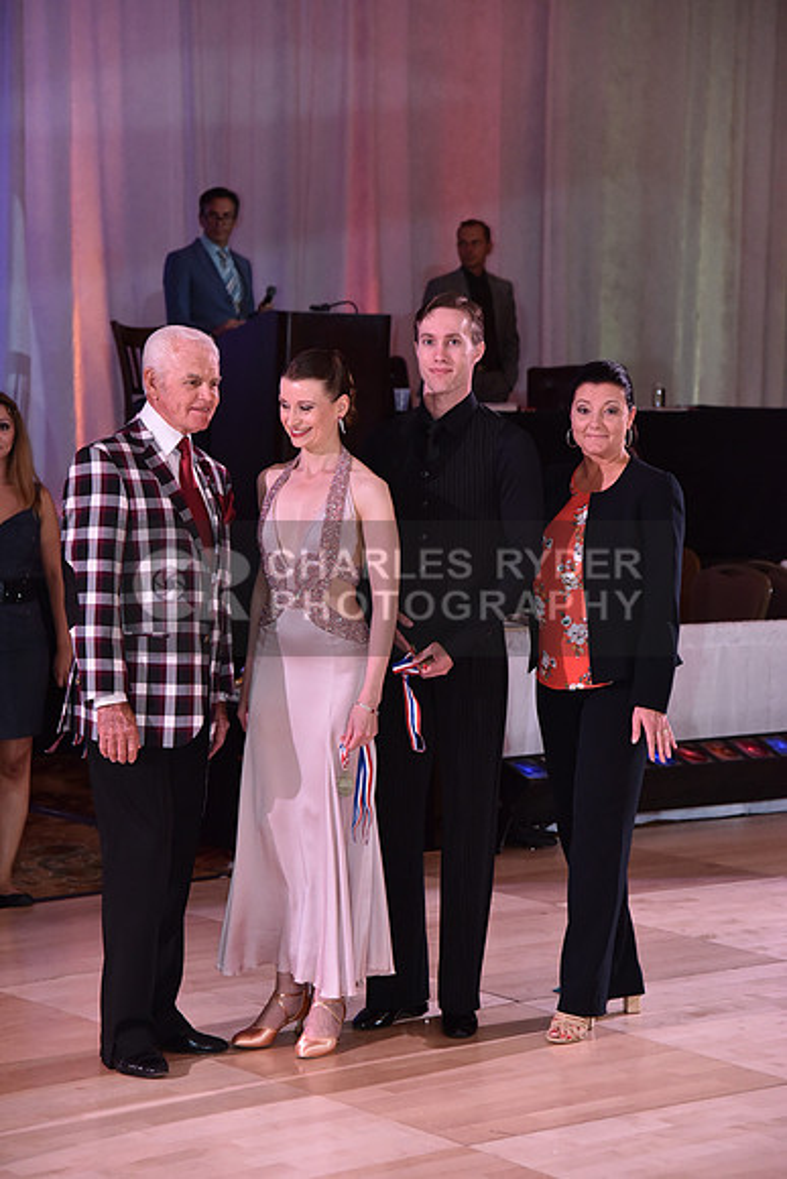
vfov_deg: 23.6
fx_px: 2818
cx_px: 394
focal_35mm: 86
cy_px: 590
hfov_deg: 15.9
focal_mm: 86
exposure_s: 1/250
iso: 2000
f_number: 5
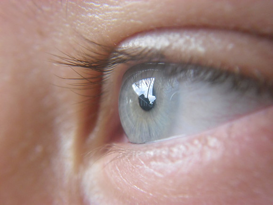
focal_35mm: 44
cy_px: 102
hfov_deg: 42.9
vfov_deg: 32.9
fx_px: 347
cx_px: 136
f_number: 3.4
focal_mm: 7.7
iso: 200
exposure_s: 1/60
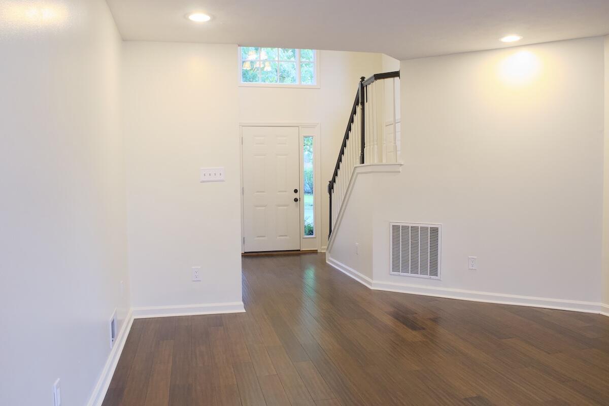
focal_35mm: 30
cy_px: 203
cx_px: 304
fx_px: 507
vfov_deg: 43.6
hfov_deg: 61.9
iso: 3600
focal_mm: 20
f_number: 7.1
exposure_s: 1/30
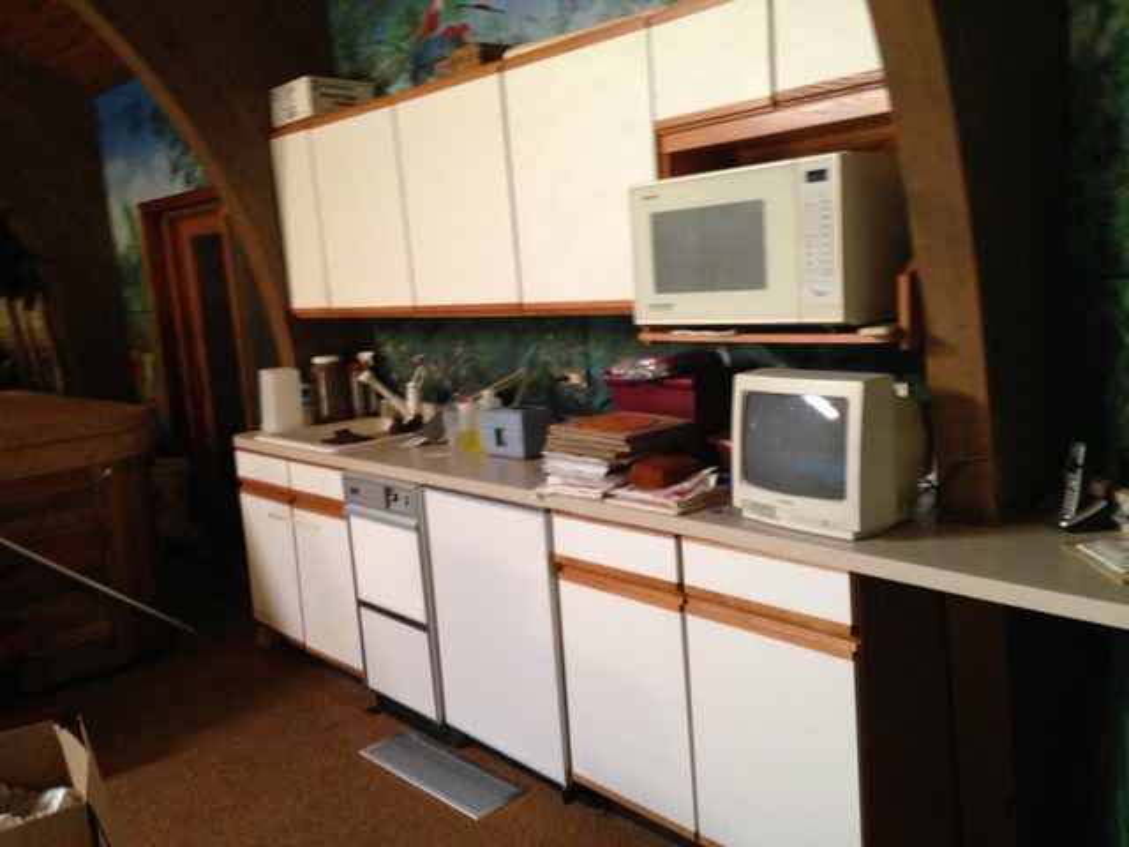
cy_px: 424
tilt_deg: -9.0
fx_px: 1076
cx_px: 564
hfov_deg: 55.4
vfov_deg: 42.9
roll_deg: +2.1
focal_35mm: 33
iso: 320
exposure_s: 1/20
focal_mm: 4.12
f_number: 2.4
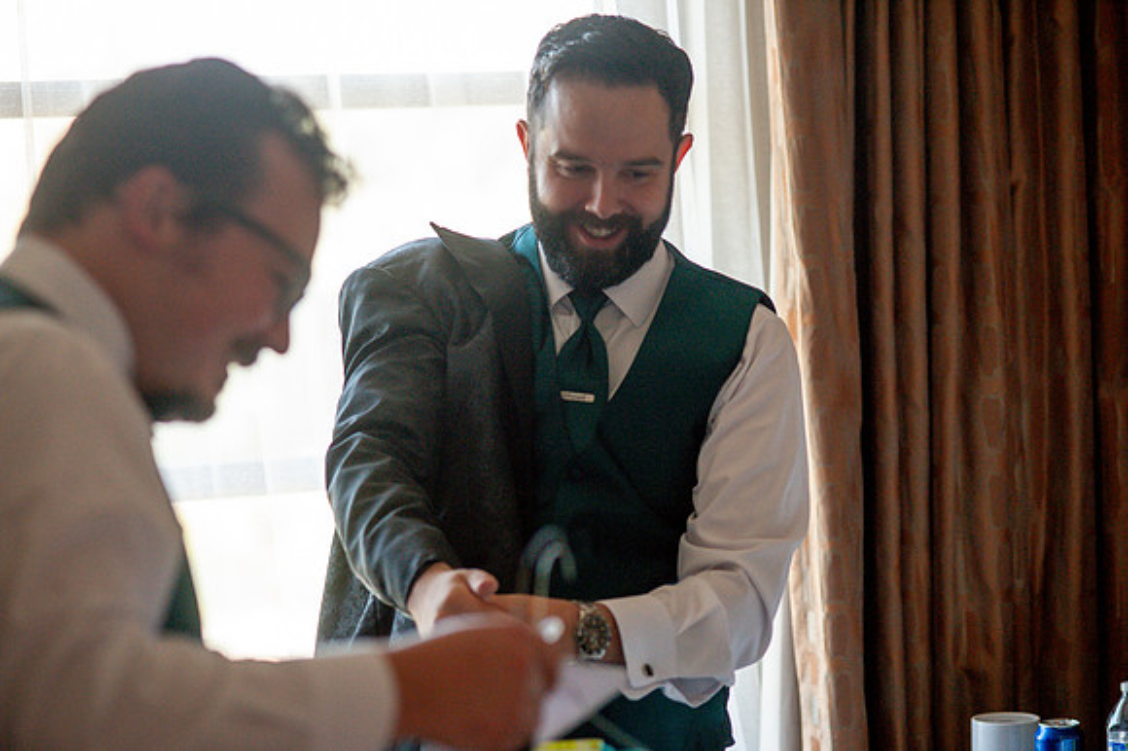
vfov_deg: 13.0
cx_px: 564
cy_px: 376
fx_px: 3288
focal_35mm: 105
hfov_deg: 19.5
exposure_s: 1/500
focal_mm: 105
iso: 2000
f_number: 4
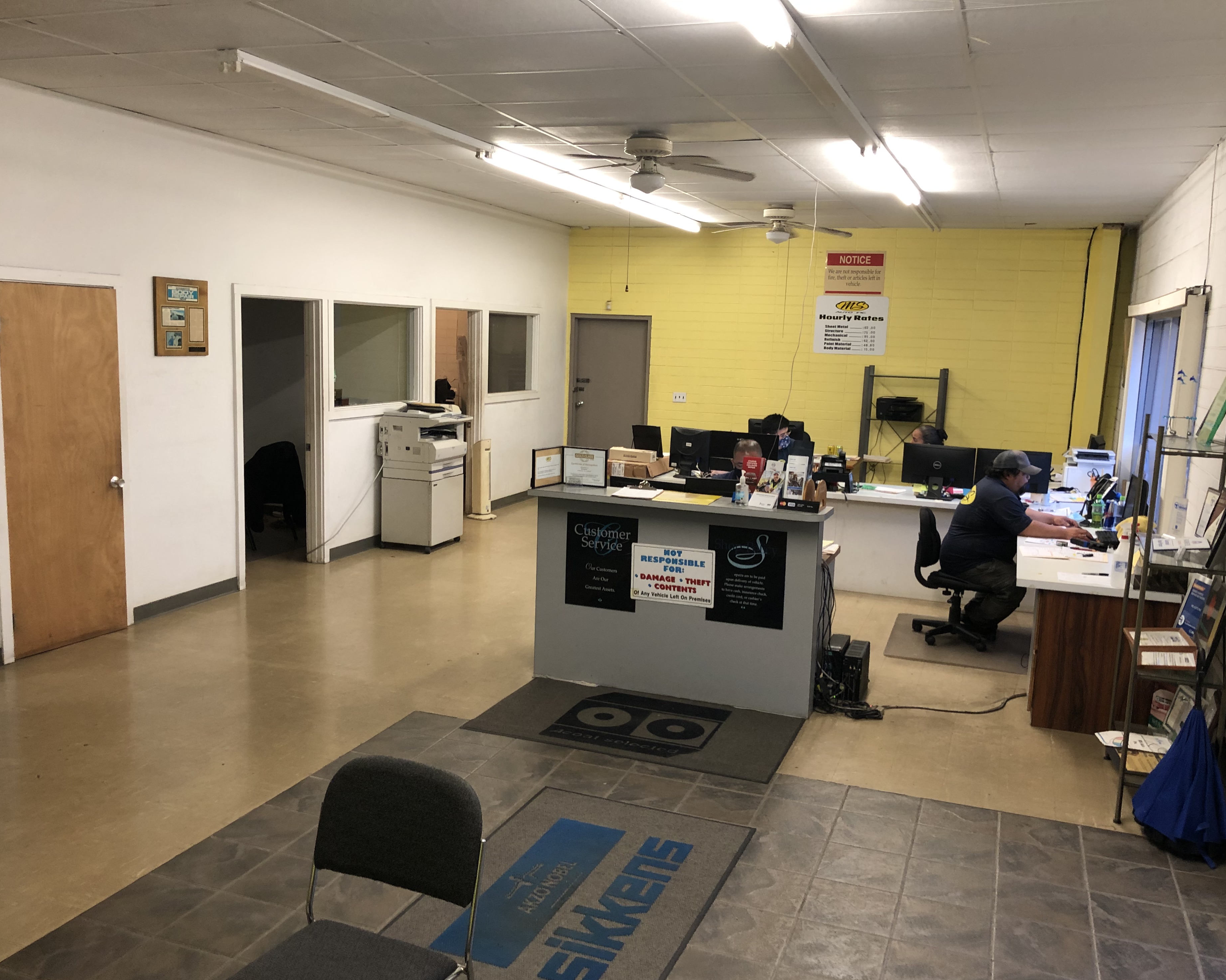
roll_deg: -1.1
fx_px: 1089
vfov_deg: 48.5
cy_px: 504
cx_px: 619
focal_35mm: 30
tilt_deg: -8.1
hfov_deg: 58.8
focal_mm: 4
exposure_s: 1/17
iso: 40
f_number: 1.8
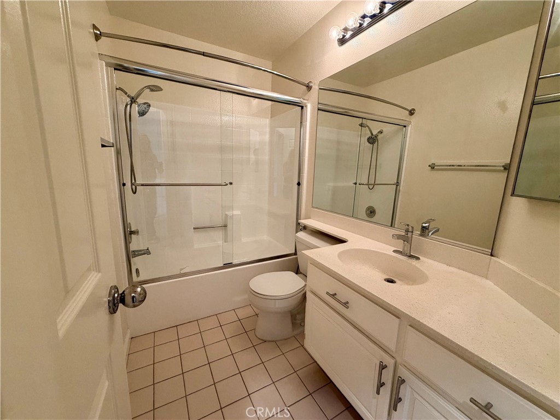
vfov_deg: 85.7
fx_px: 226
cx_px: 280
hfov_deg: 102.1
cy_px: 210
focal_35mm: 14
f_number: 2.2
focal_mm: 2.22
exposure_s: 1/60
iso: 200
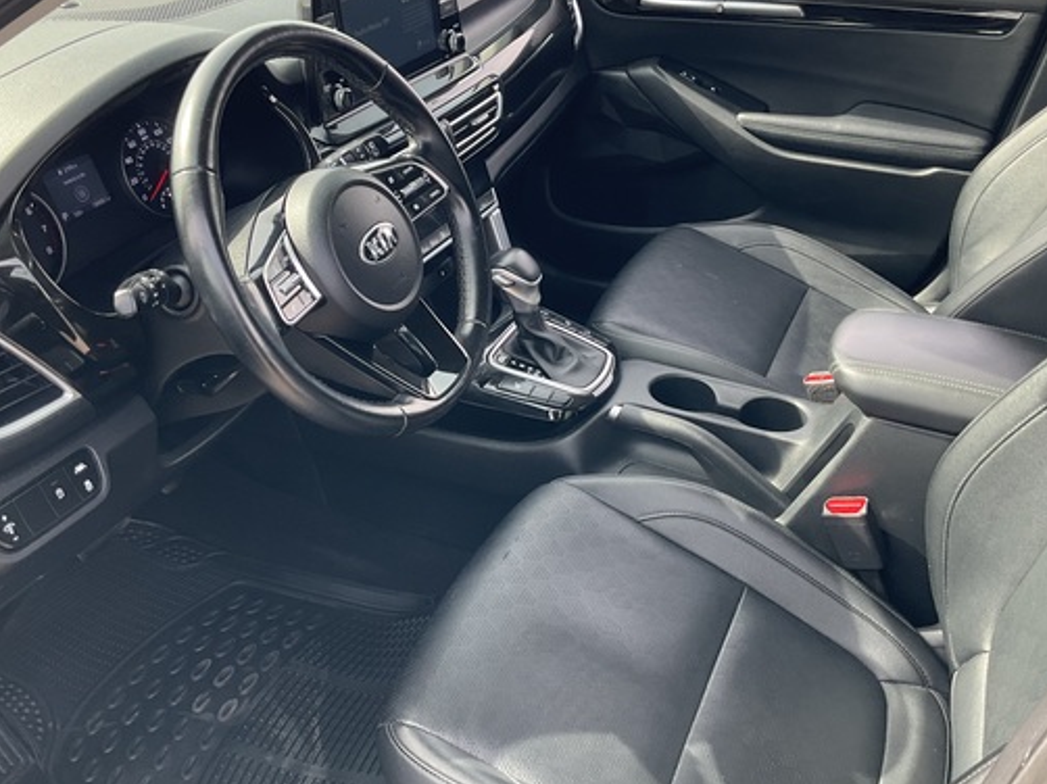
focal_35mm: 37
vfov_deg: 38.6
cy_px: 338
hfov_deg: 50.2
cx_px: 532
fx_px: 1119
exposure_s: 1/122
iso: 32
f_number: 1.8
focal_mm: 3
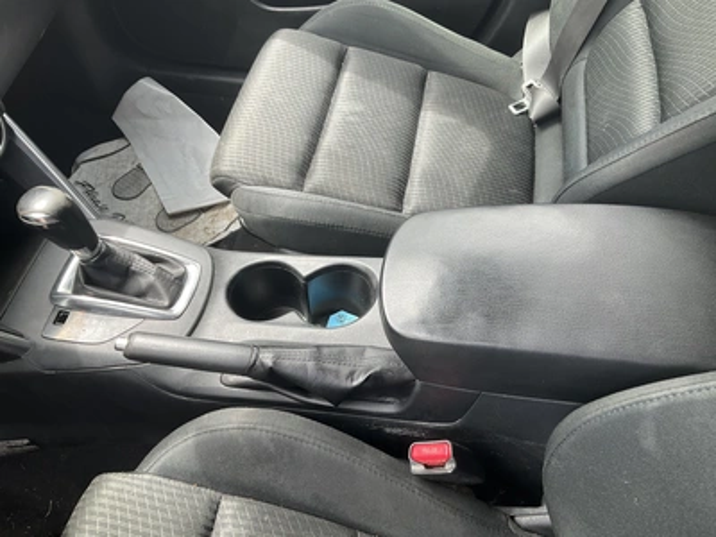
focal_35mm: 29
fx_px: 600
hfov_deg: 61.7
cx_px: 358
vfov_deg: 48.2
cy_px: 268
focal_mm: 3
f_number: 1.8
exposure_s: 1/122
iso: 20
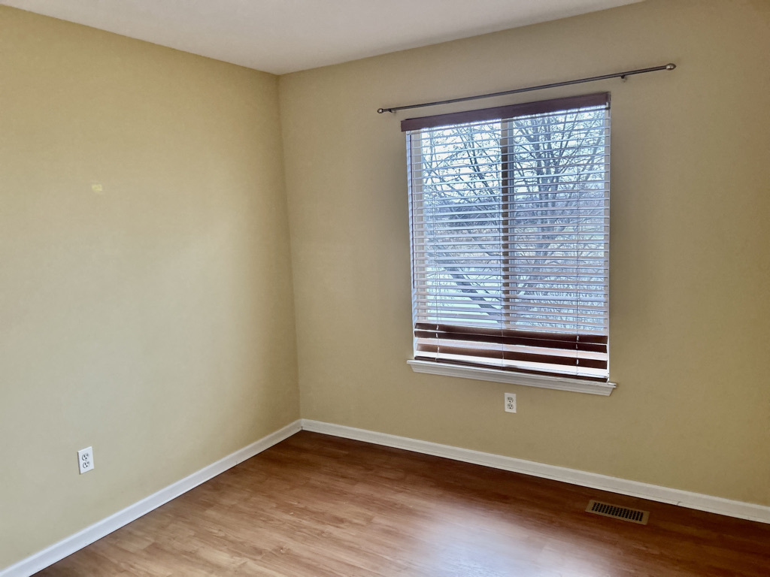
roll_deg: +2.6
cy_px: 288
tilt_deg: -7.2
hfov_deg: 67.3
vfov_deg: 53.1
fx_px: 578
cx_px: 385
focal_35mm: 26
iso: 200
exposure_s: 1/60
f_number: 1.5
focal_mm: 5.7
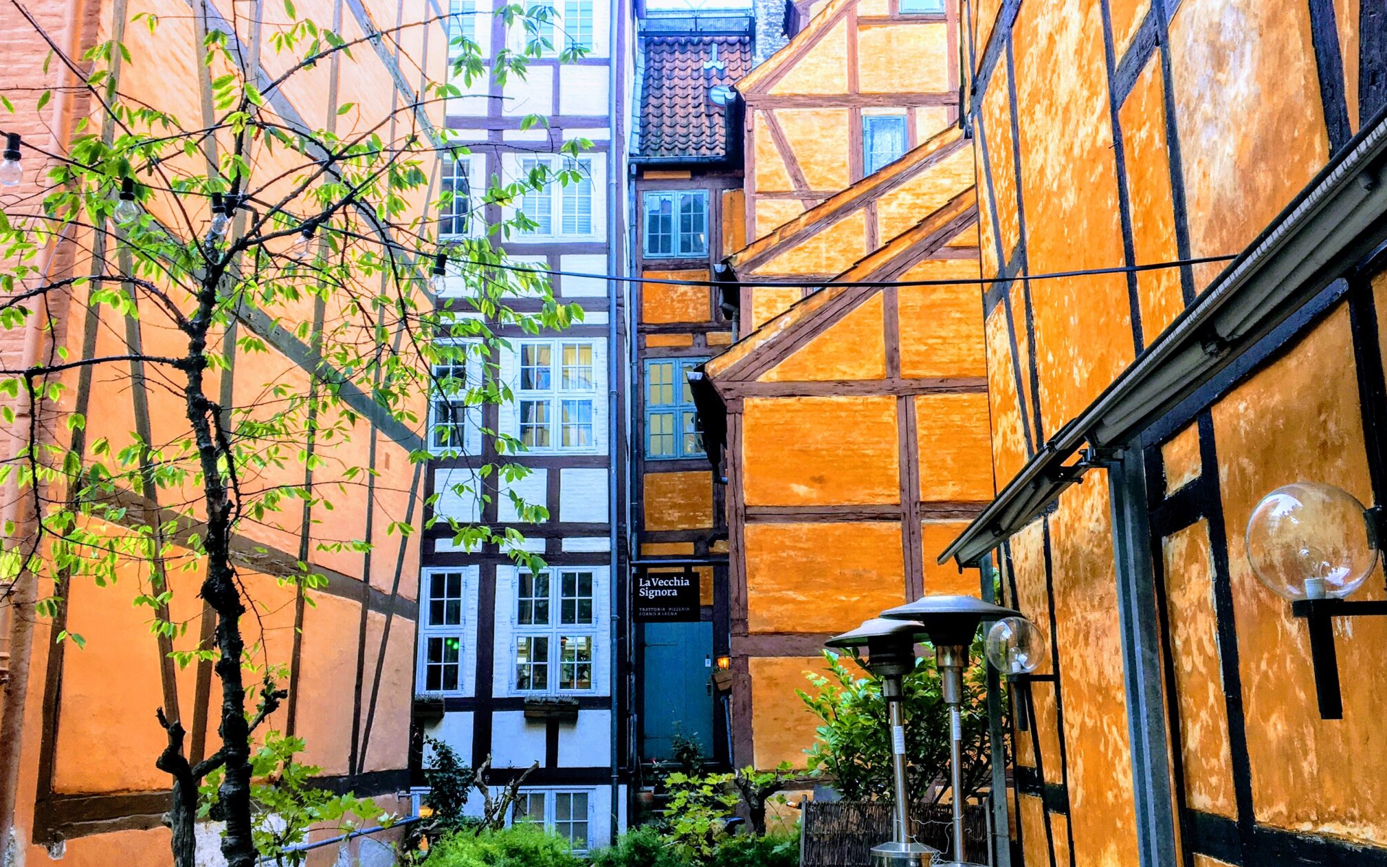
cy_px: 395
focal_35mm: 39
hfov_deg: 50.4
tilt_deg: +12.7
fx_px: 1474
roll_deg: -0.1
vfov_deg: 32.7
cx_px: 677
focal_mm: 4.15
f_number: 2.2
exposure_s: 1/50
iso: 32
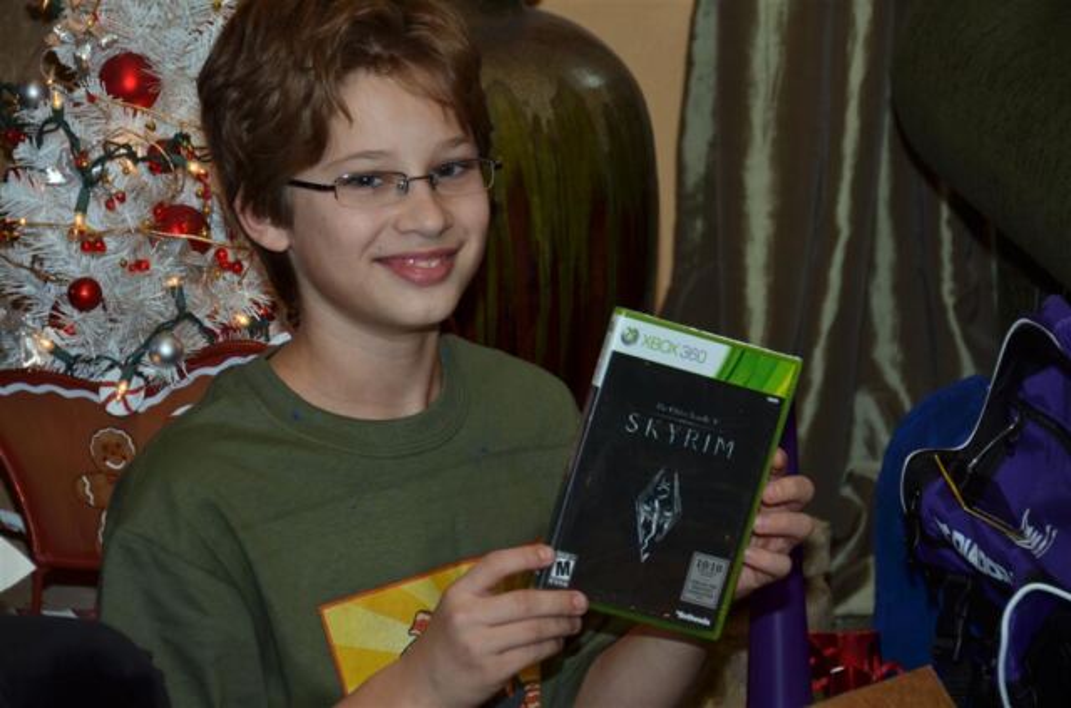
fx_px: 5340
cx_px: 536
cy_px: 354
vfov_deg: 7.6
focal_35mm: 180
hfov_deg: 11.5
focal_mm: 120
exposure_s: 1/60
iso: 100
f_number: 5.3
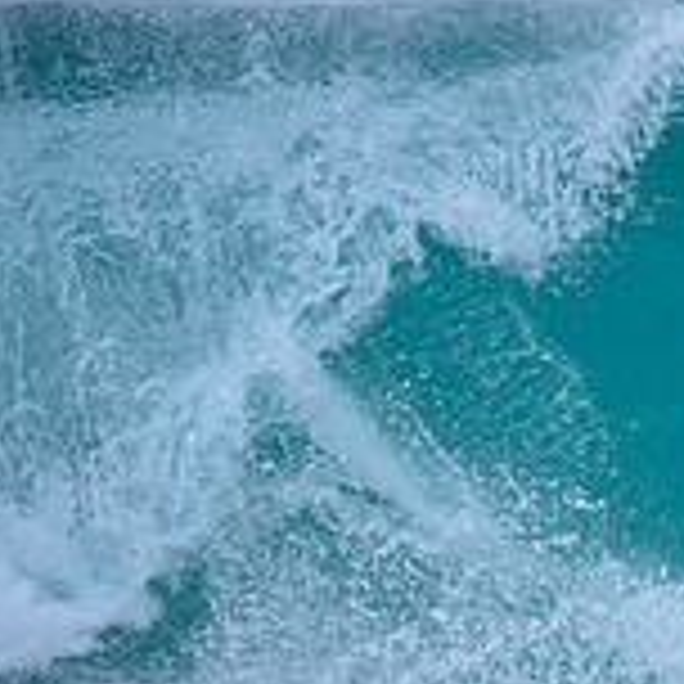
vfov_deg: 0.7
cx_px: 1188
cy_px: 412
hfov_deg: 0.7
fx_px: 57945
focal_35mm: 2592
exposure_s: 1/2000
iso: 1600
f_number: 6.3
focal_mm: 800
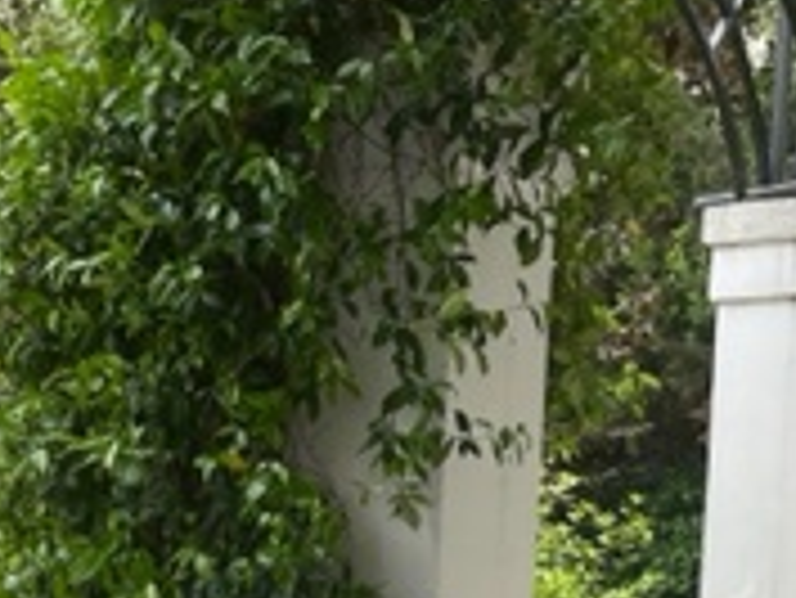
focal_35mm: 94
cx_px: 315
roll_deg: -1.9
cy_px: 940
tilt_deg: -8.6
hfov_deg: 20.8
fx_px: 2163
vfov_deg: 14.5
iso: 32
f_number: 1.6
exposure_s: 1/509
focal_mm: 4.2
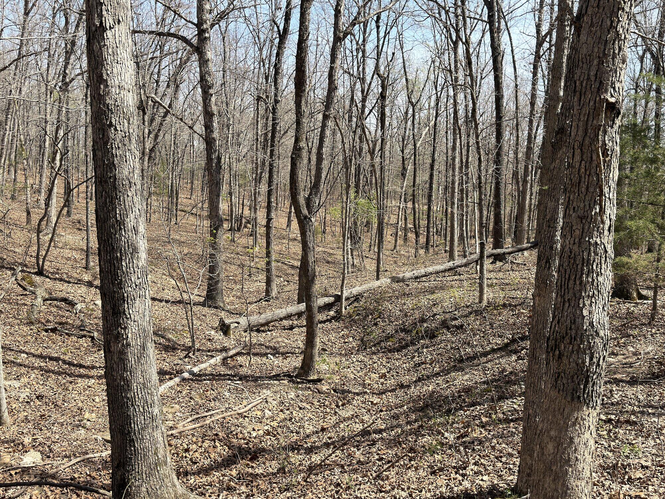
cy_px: 250
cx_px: 332
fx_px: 692
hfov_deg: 51.4
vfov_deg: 39.7
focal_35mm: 36
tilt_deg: -6.6
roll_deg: -0.6
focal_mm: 6.76
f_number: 1.78
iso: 64
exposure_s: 1/2000
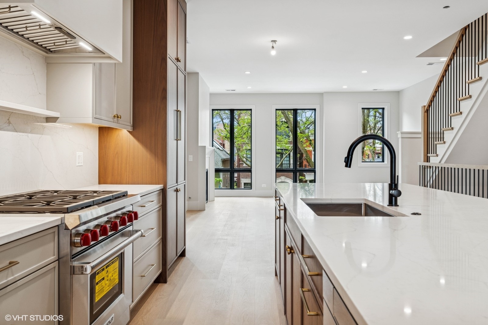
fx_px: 379
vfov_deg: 46.4
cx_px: 244
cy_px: 162
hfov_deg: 65.5
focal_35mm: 28
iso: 320
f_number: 8
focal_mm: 28
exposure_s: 1/25
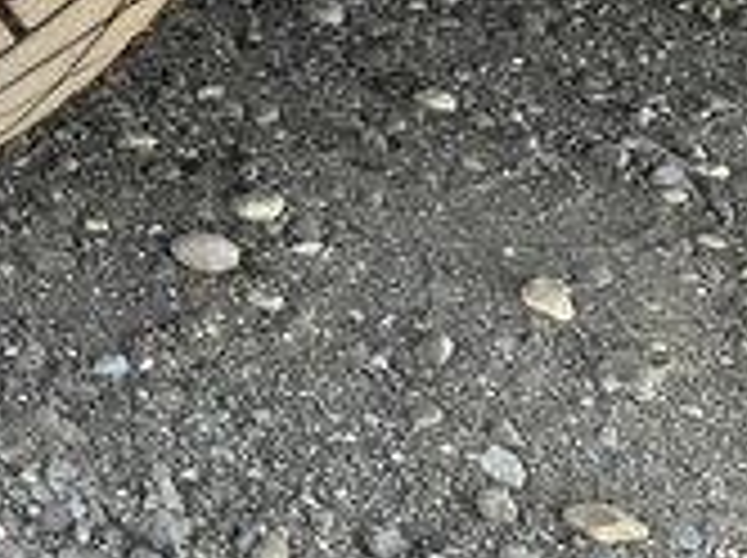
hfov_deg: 25.6
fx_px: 1508
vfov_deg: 19.8
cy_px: -99
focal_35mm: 70
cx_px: -94
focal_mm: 3
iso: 40
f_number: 1.8
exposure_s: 1/122
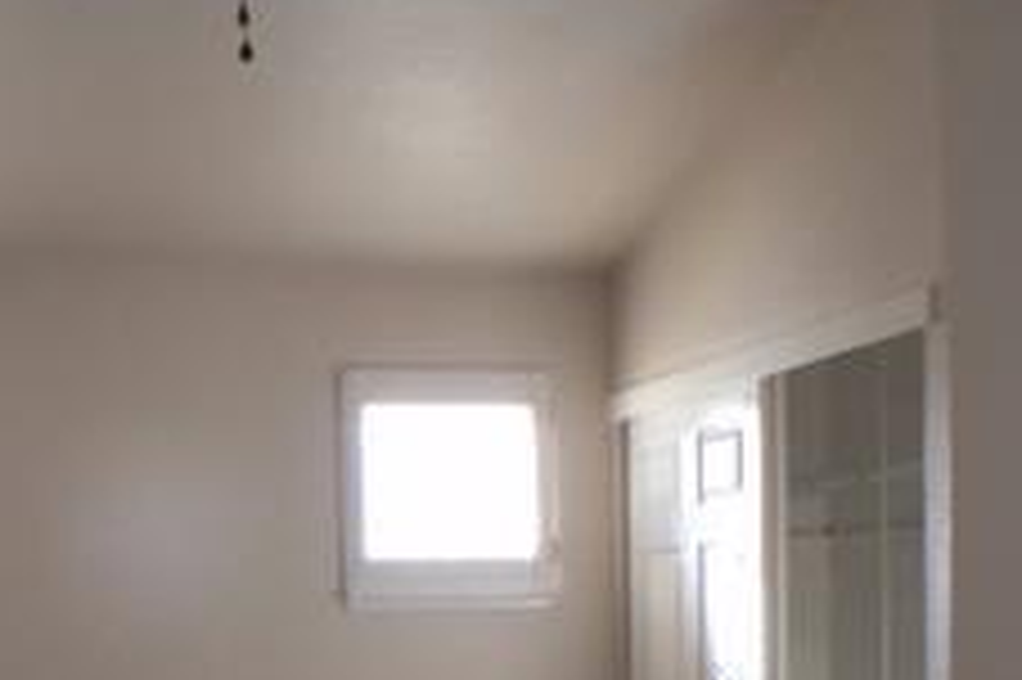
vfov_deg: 15.1
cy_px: 950
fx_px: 2411
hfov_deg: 23.7
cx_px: 275
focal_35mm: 85
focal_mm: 4.15
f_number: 2.2
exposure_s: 1/30
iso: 32
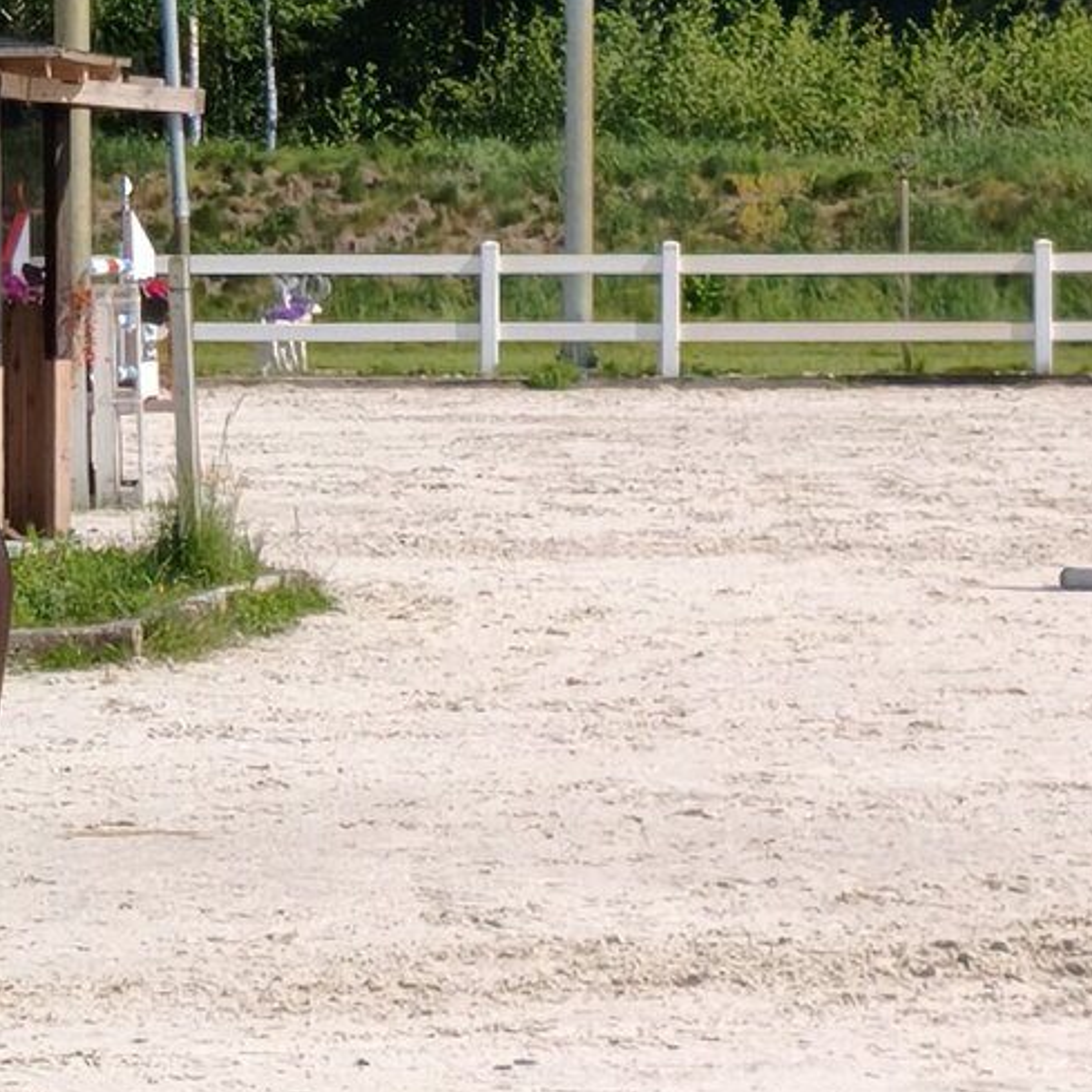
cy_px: 172
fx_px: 8423
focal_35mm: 236
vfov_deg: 7.4
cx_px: -433
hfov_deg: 7.3
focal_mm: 4.94
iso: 80
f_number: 1.5
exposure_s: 1/2719
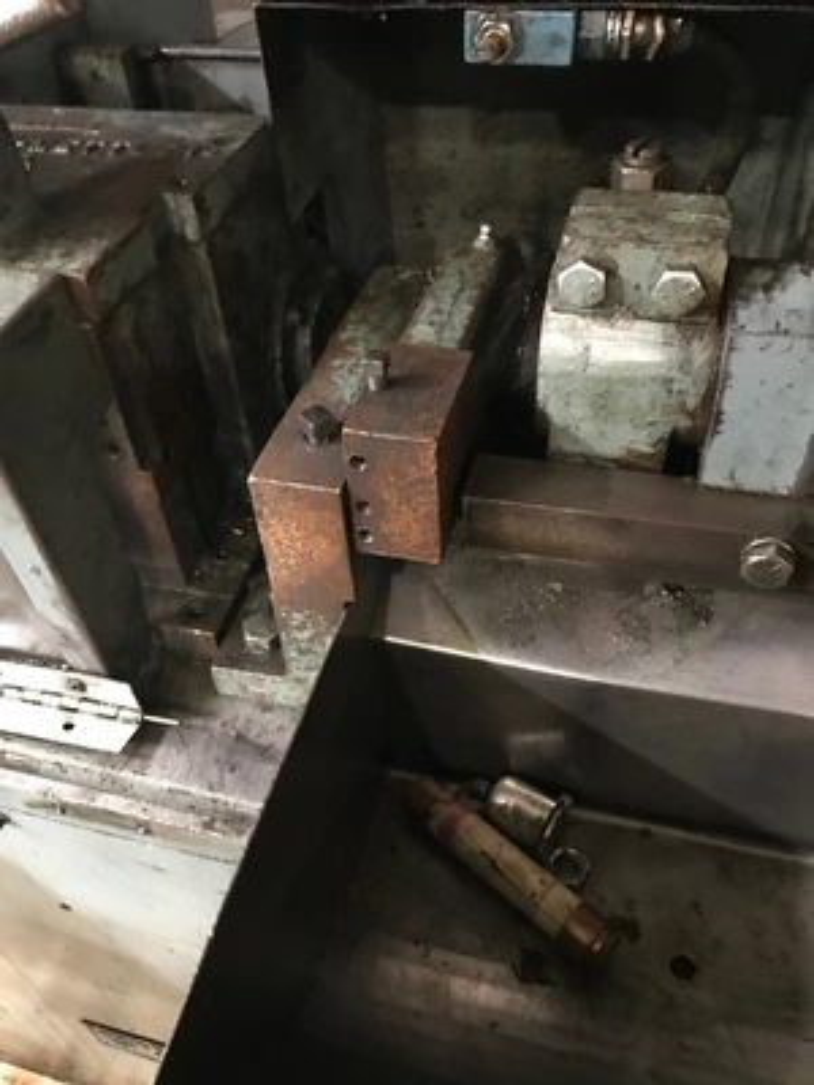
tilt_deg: -43.2
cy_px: 542
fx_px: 878
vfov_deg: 63.4
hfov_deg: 49.7
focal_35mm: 28
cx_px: 407
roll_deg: +5.9
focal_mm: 3.99
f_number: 1.8
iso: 200
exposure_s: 1/4
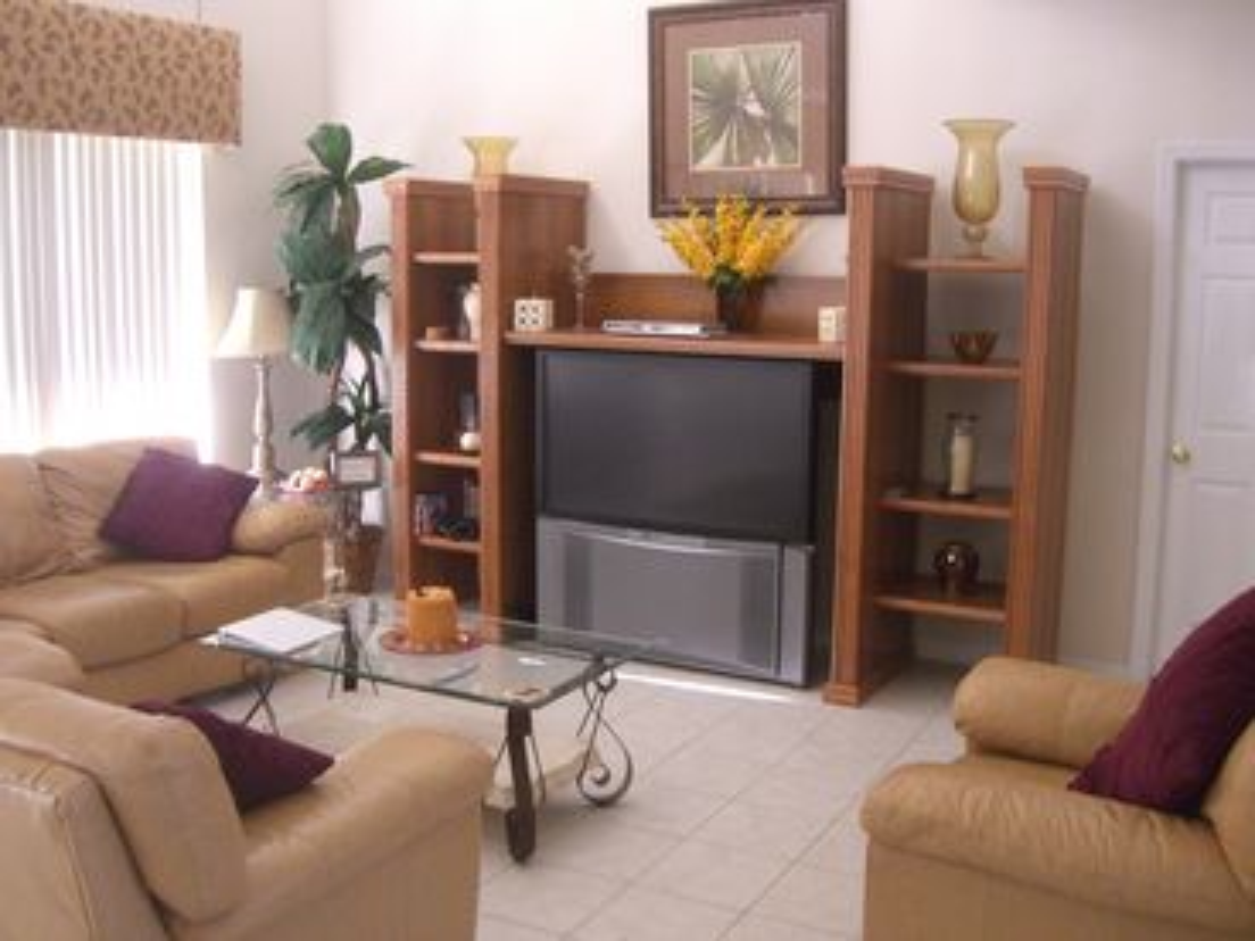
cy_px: 470
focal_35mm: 38
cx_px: 628
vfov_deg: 37.7
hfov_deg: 49.0
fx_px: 1378
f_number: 2.8
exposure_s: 1/25
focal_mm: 7.9
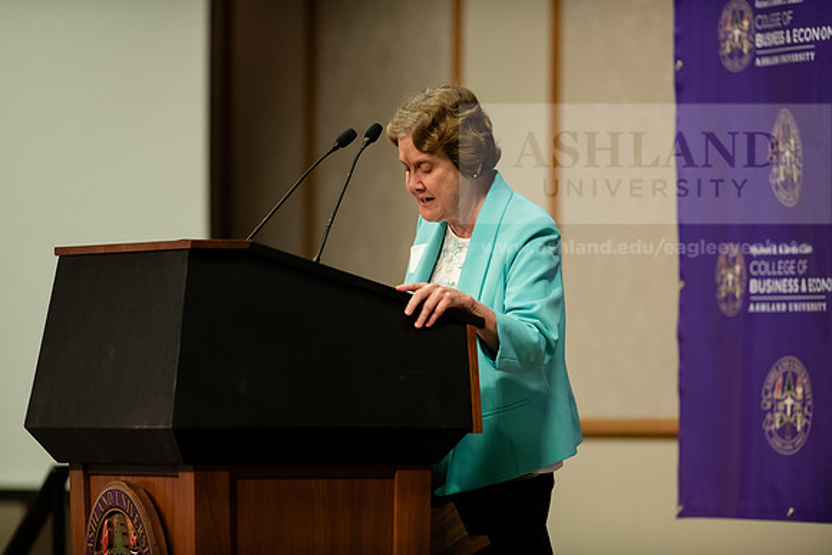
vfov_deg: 4.6
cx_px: 416
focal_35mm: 300
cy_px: 278
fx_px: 6935
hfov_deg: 6.9
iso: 2000
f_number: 2.8
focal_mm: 300
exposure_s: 1/200
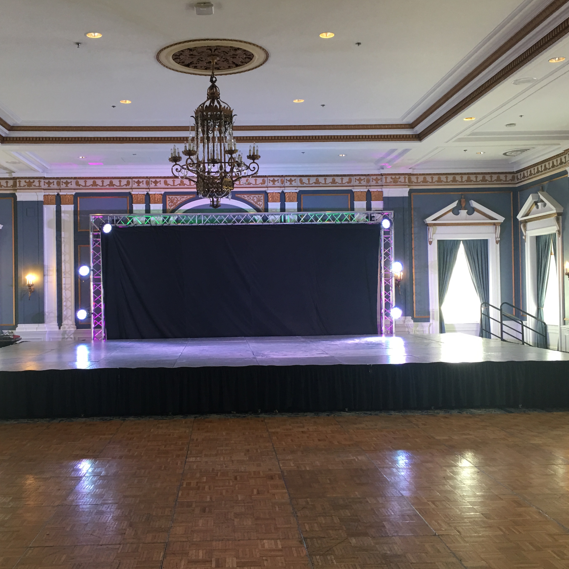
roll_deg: -0.3
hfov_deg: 43.8
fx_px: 707
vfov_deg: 43.9
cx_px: 249
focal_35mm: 38
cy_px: 279
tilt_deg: +2.0
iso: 40
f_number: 2.2
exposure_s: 1/30
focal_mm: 4.15
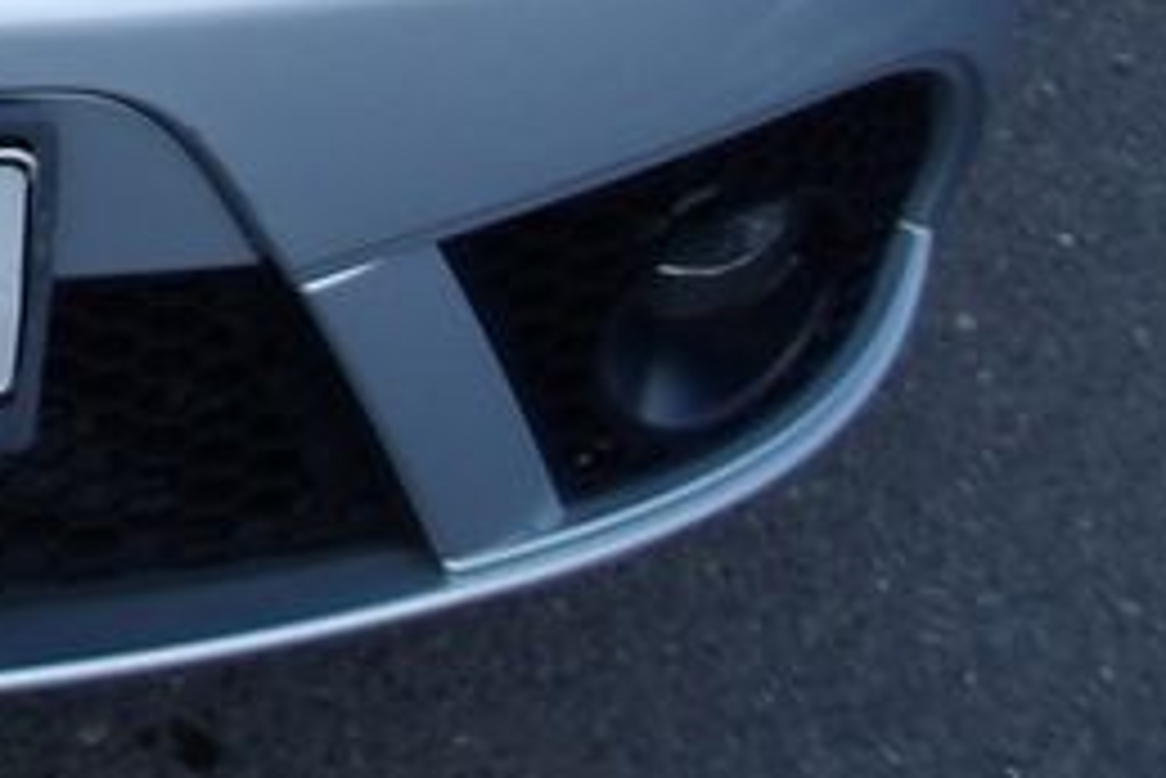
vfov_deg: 10.9
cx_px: -680
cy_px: -917
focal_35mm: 111
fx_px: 3597
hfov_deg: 16.5
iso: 100
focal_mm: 4.9
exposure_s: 1/564
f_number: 3
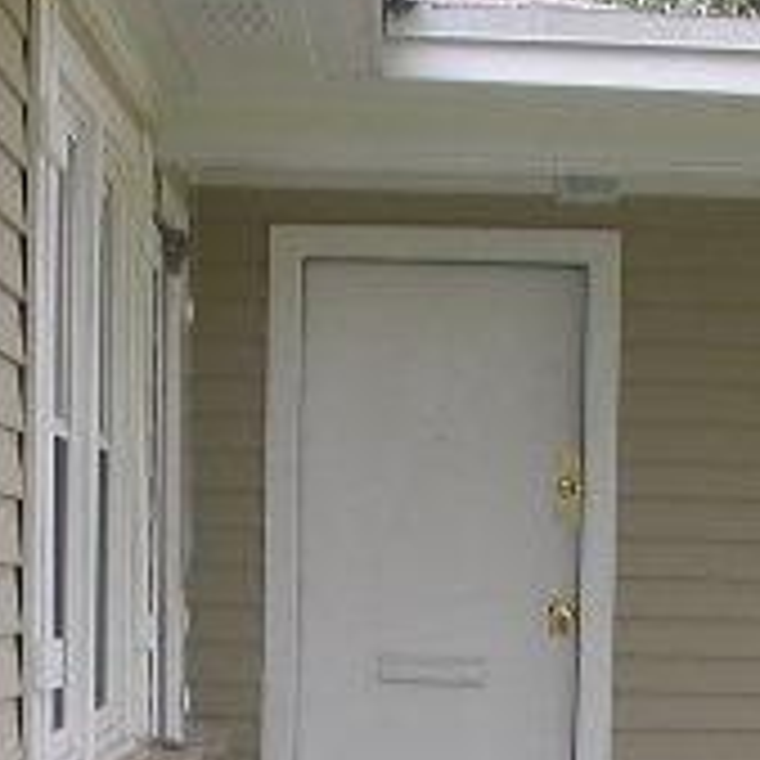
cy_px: 1016
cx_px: 490
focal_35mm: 127
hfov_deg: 13.7
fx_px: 3155
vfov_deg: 13.2
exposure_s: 1/150
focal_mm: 7.85
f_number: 4.7
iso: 100
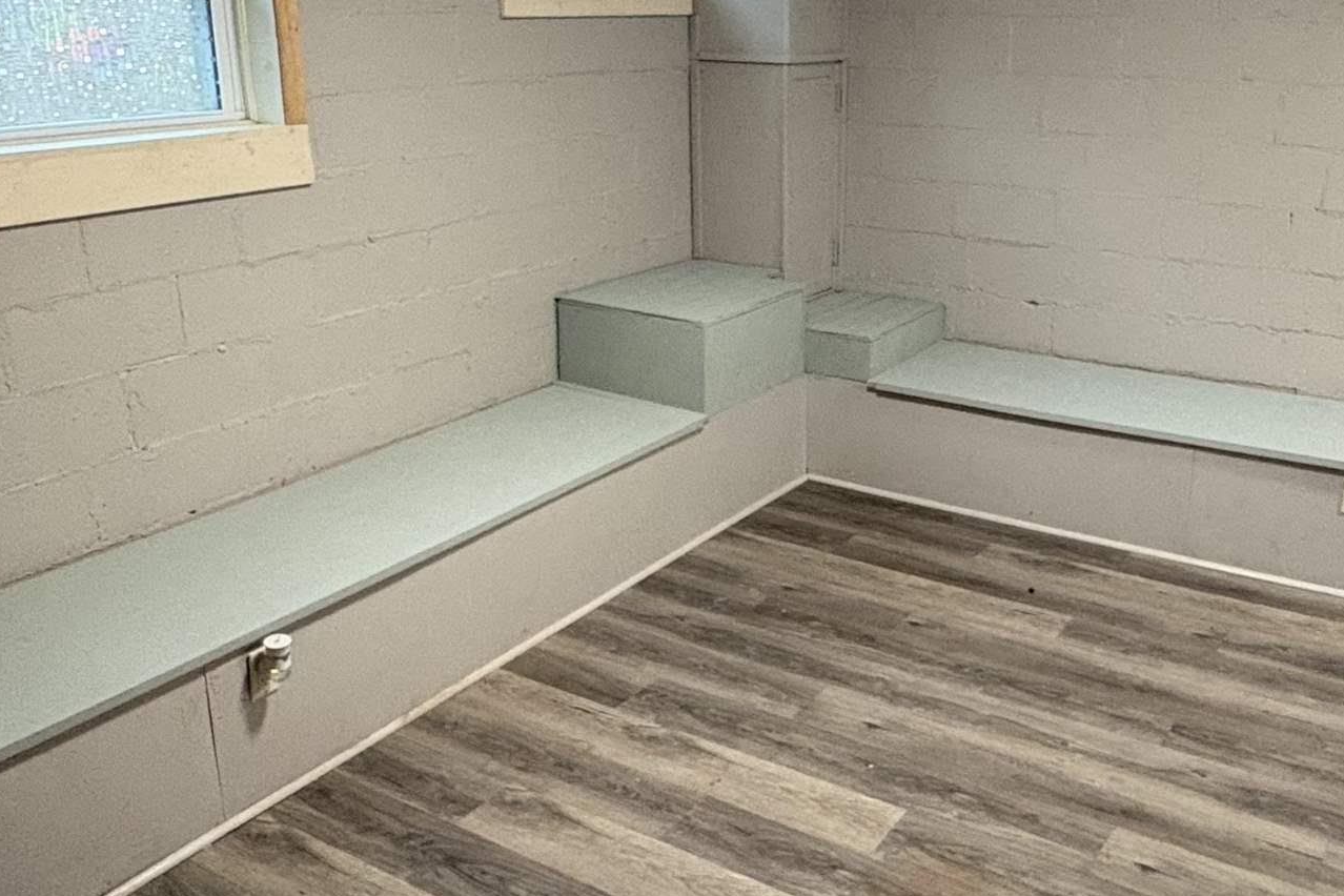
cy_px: 362
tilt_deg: -11.6
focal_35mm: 35
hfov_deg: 54.0
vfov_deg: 37.7
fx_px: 1307
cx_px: 813
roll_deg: +0.4
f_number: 2.2
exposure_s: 1/60
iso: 500
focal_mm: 2.22
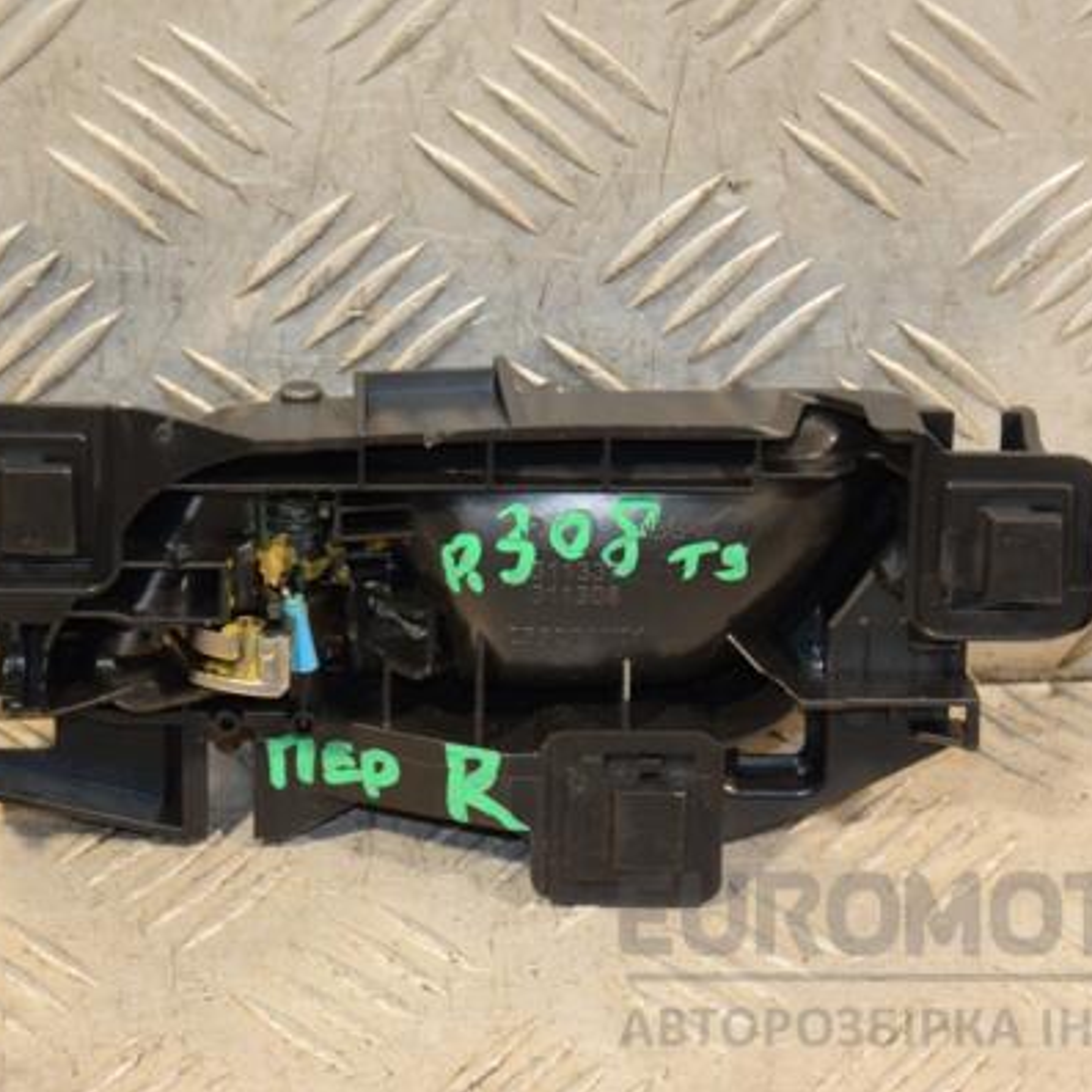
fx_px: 5840
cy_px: 547
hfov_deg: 10.7
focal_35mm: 164
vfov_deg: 10.7
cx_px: 567
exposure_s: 1/80
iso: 800
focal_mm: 85
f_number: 5.6
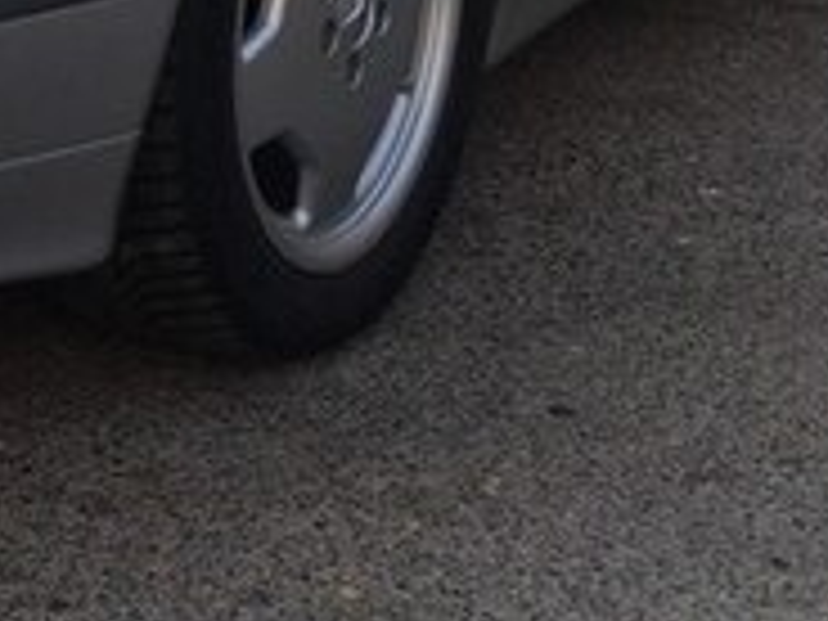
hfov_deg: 18.7
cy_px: -335
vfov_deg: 13.4
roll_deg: -3.4
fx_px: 2488
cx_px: 148
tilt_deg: -5.0
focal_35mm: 104
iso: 32
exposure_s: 1/1001
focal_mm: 4.15
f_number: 2.2
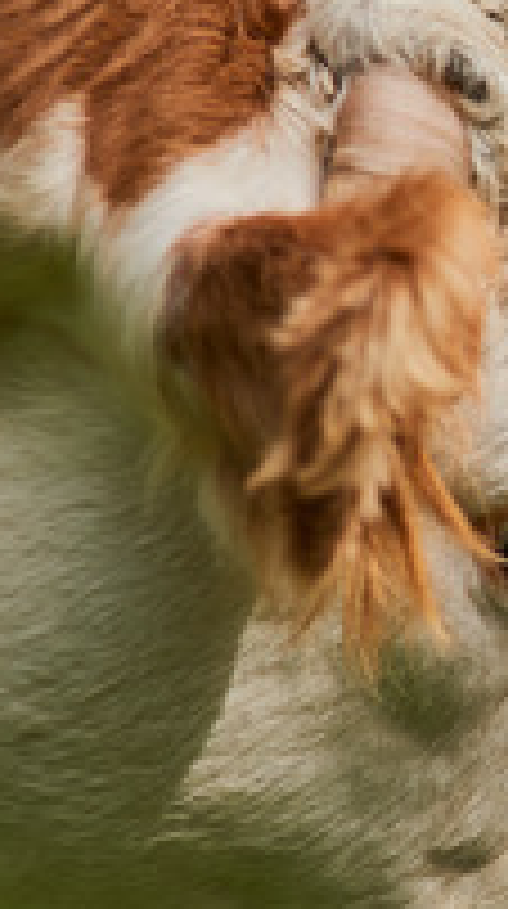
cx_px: 1290
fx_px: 6204
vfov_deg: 8.4
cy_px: 432
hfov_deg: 4.6
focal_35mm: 258
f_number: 2.2
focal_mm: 85
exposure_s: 1/800
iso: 100
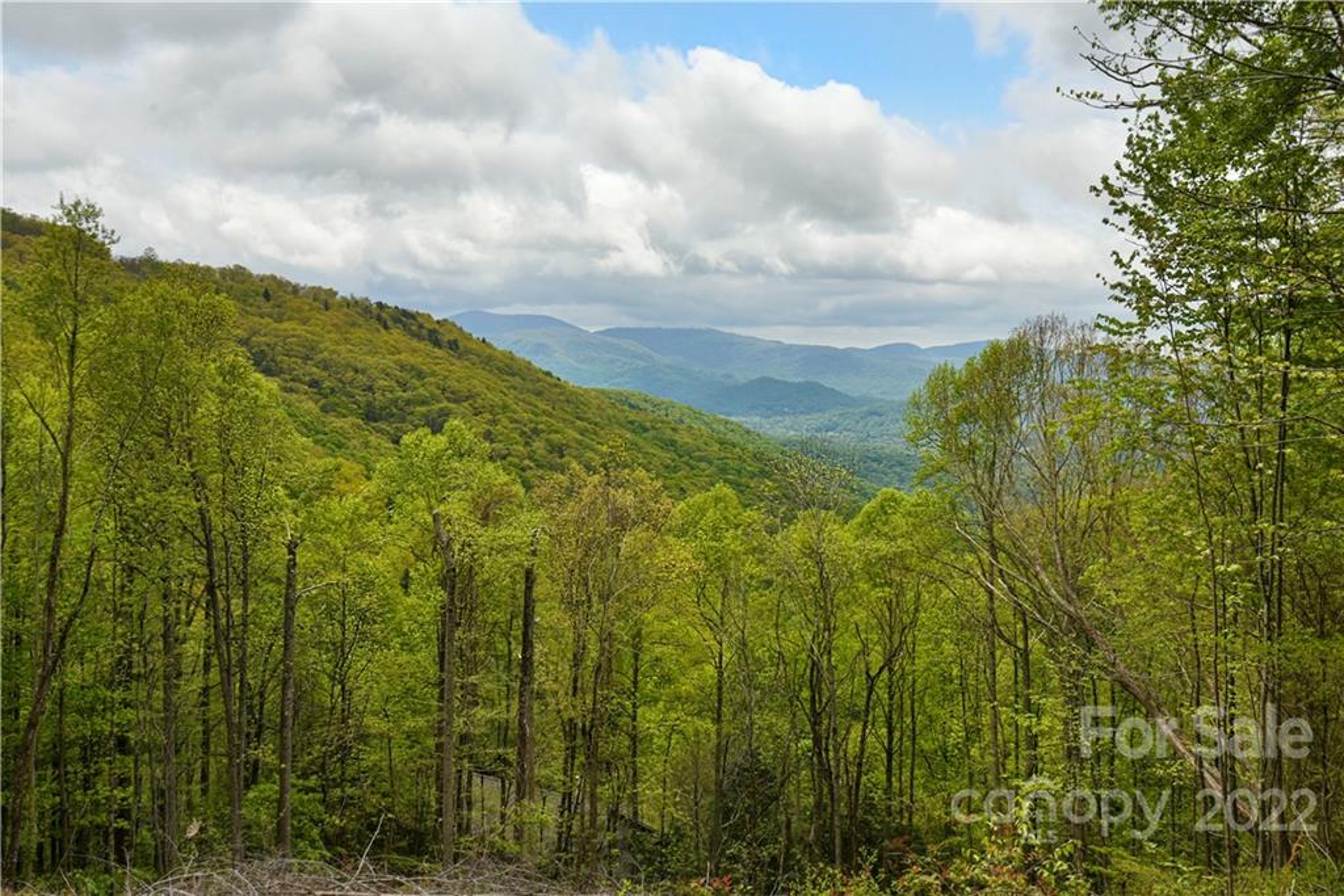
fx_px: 1493
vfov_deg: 33.4
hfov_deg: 48.5
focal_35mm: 40
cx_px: 672
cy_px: 448
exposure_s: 1/400
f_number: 10
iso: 800
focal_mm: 40
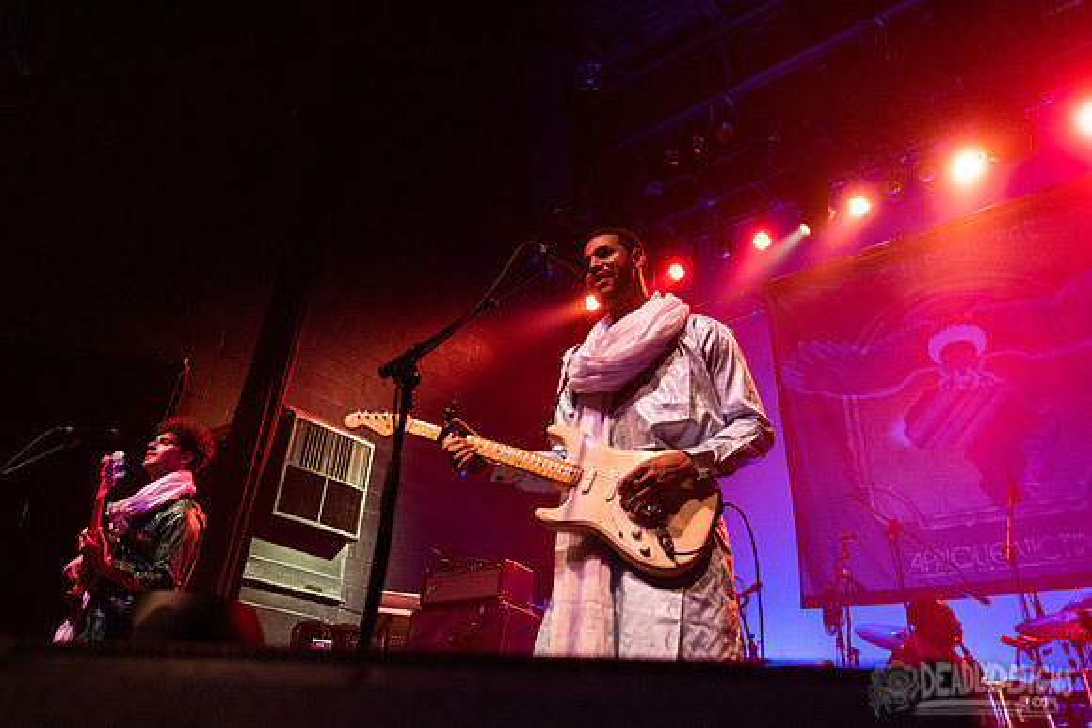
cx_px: 525
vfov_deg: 48.6
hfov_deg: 68.3
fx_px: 805
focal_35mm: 27
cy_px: 326
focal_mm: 24
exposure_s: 1/200
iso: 2500
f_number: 3.2
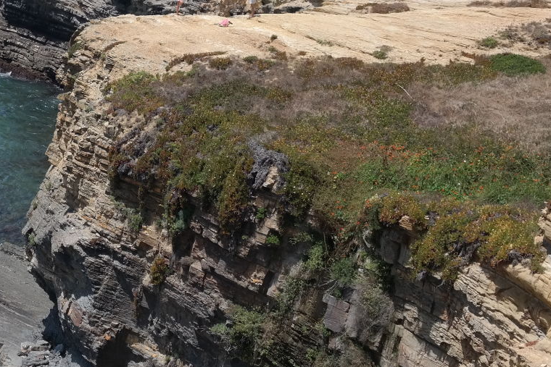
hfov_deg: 25.3
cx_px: -33
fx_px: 1148
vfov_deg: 17.9
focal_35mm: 75
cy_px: 42
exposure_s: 1/320
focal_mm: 20
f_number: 7.1
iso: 100
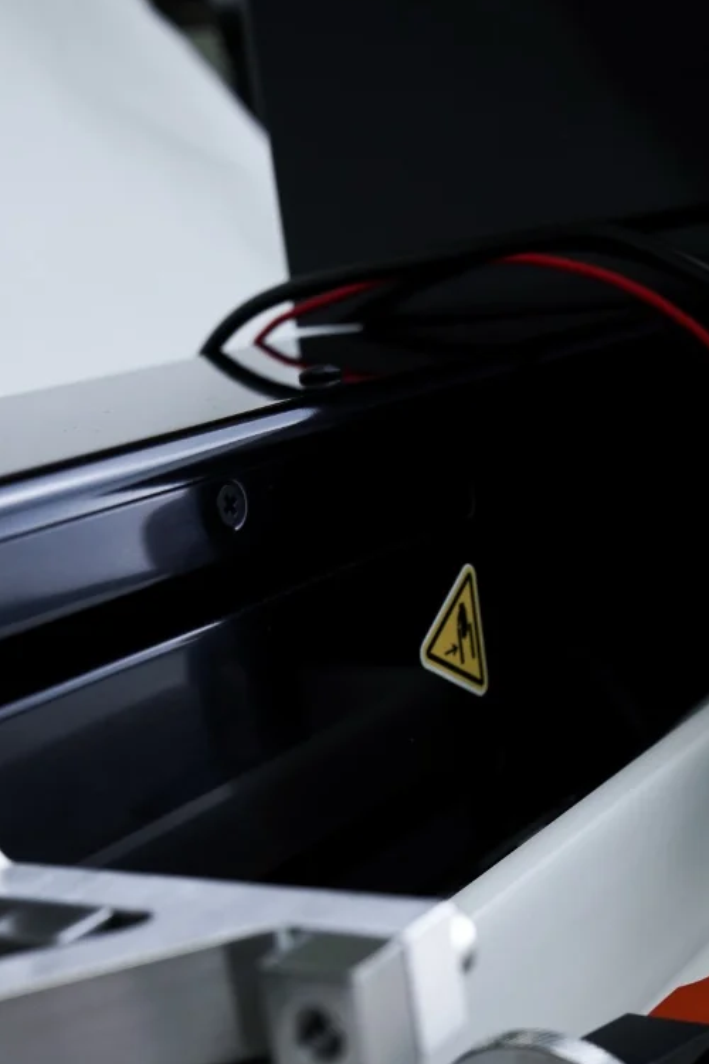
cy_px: 860
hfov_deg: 22.4
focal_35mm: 60
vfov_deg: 32.4
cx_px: 527
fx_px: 1772
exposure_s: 1/125
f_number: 8
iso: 500
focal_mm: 30
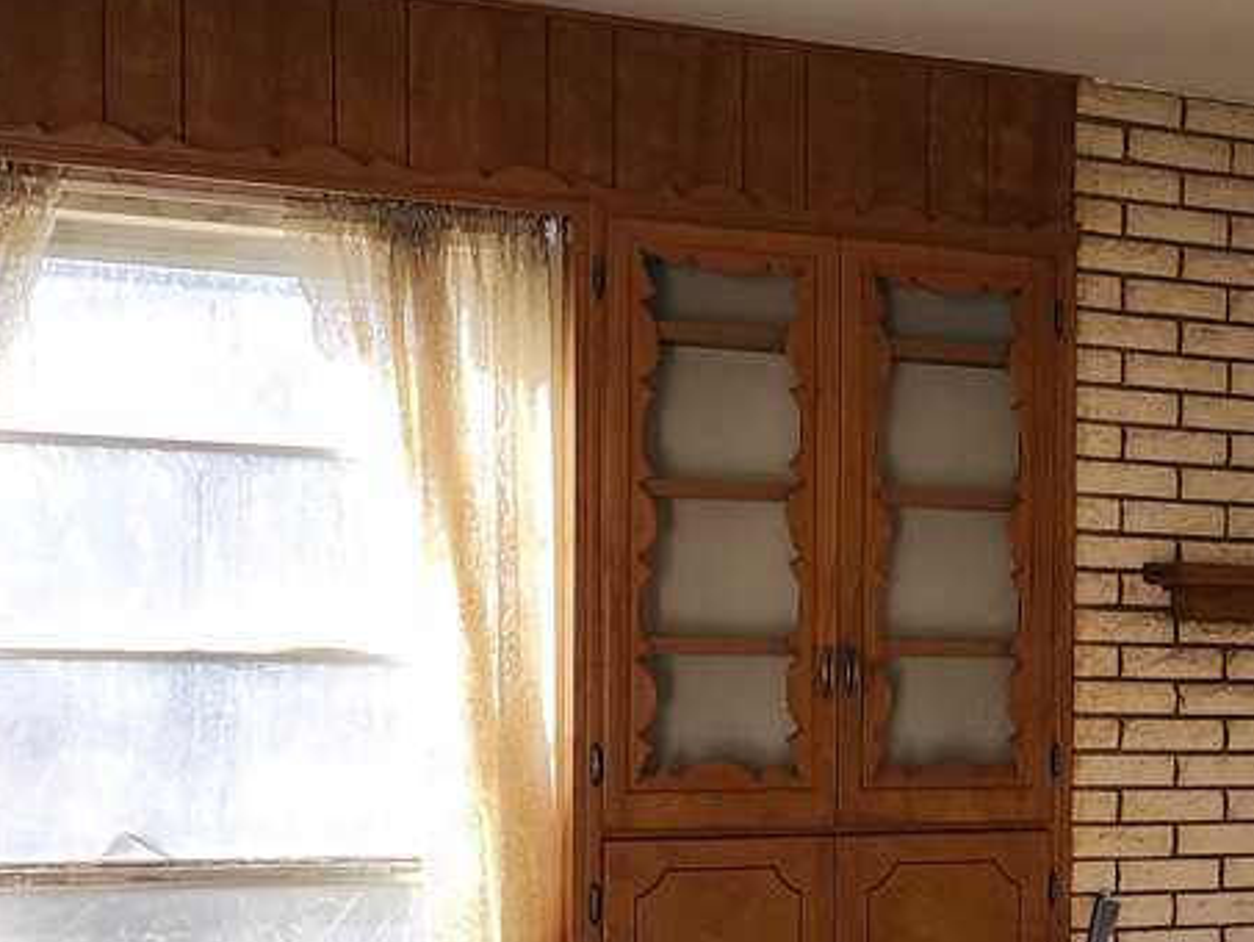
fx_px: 2355
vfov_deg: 22.4
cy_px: 720
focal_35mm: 65
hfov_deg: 26.7
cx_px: 1475
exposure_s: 1/120
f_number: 1.8
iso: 25
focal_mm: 6.4
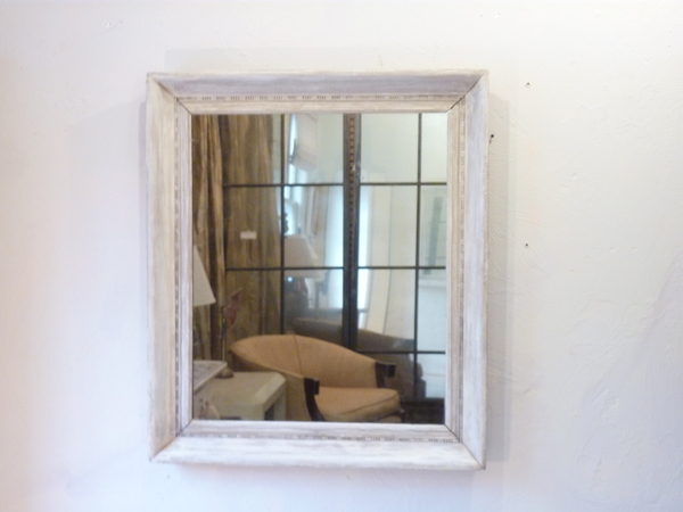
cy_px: 256
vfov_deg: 18.9
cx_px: 342
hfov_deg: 25.0
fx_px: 1539
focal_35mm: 78
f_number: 4.2
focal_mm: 12.8
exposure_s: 1/8
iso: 400
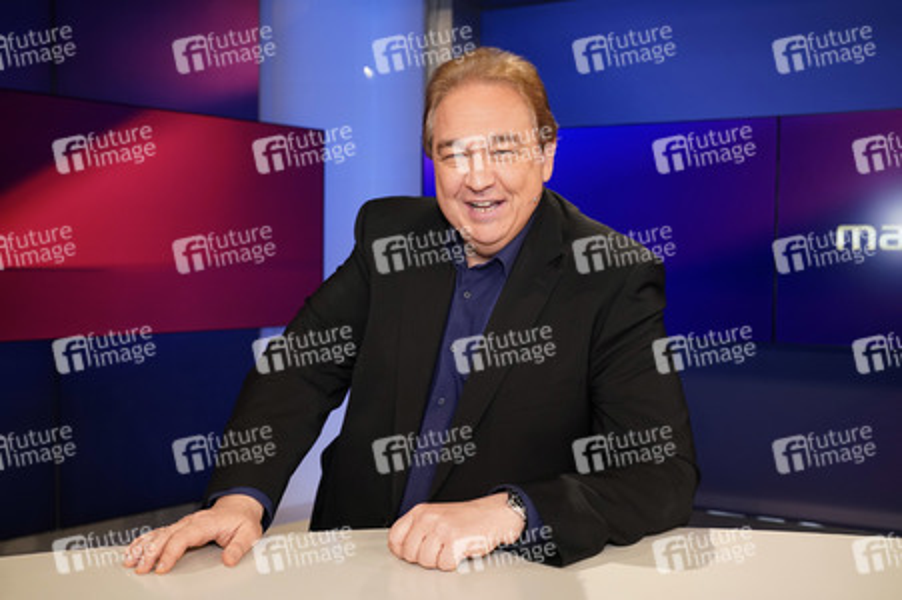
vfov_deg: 38.8
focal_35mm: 34
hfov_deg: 55.8
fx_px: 851
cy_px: 300
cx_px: 451
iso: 2000
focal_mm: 34
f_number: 5
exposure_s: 1/125
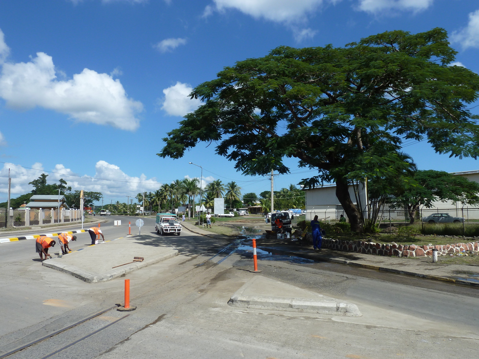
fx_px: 374
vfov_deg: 51.4
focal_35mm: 27
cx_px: 240
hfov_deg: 65.3
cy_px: 180
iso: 80
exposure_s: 1/400
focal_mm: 4.4
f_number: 5
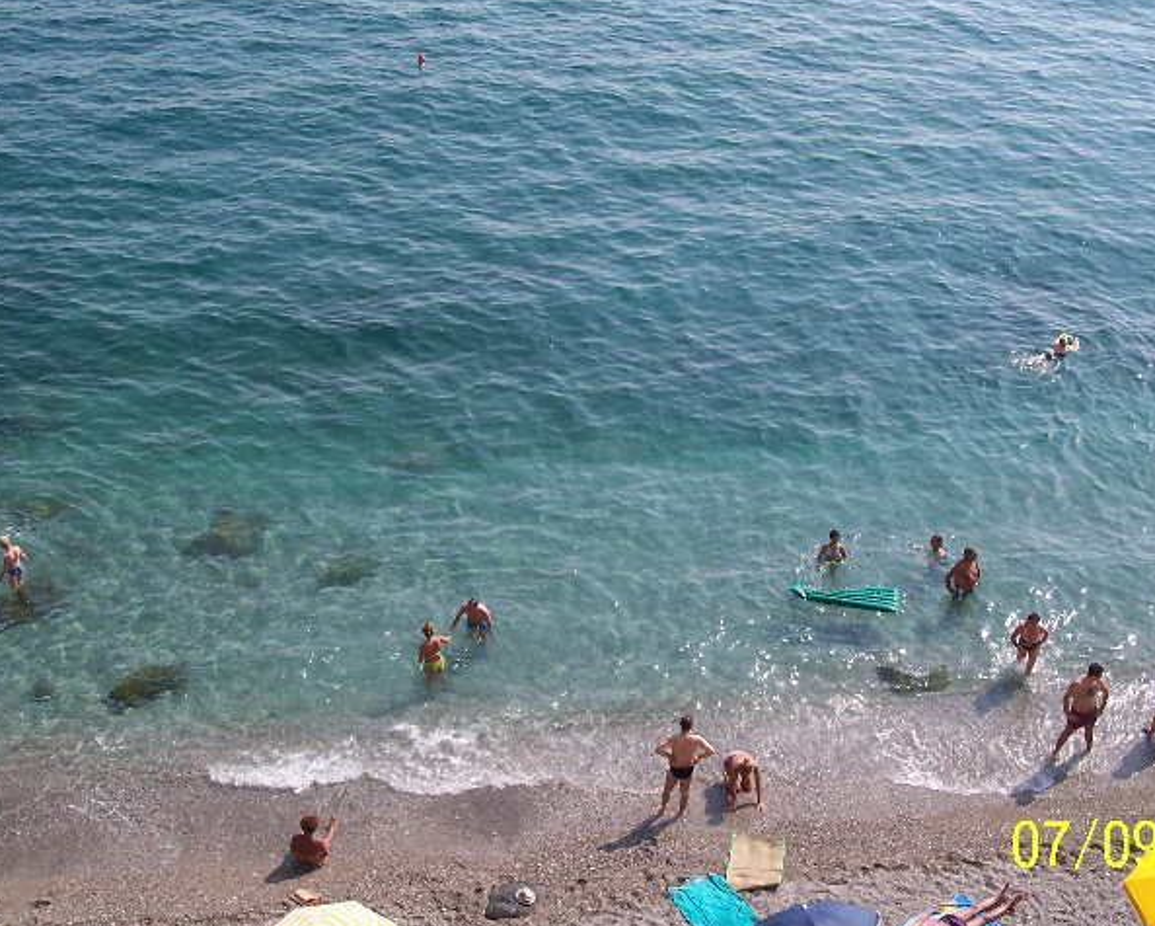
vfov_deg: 30.2
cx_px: 612
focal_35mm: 50
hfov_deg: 37.3
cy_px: 405
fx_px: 1710
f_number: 4.8
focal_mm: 8
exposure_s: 1/700
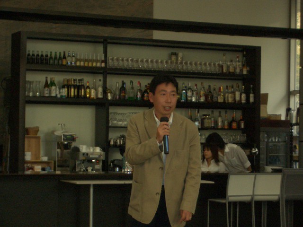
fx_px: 919
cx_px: 152
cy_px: 114
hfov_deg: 18.7
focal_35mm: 105
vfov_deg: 14.1
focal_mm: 17.4
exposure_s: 1/60
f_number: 4.8
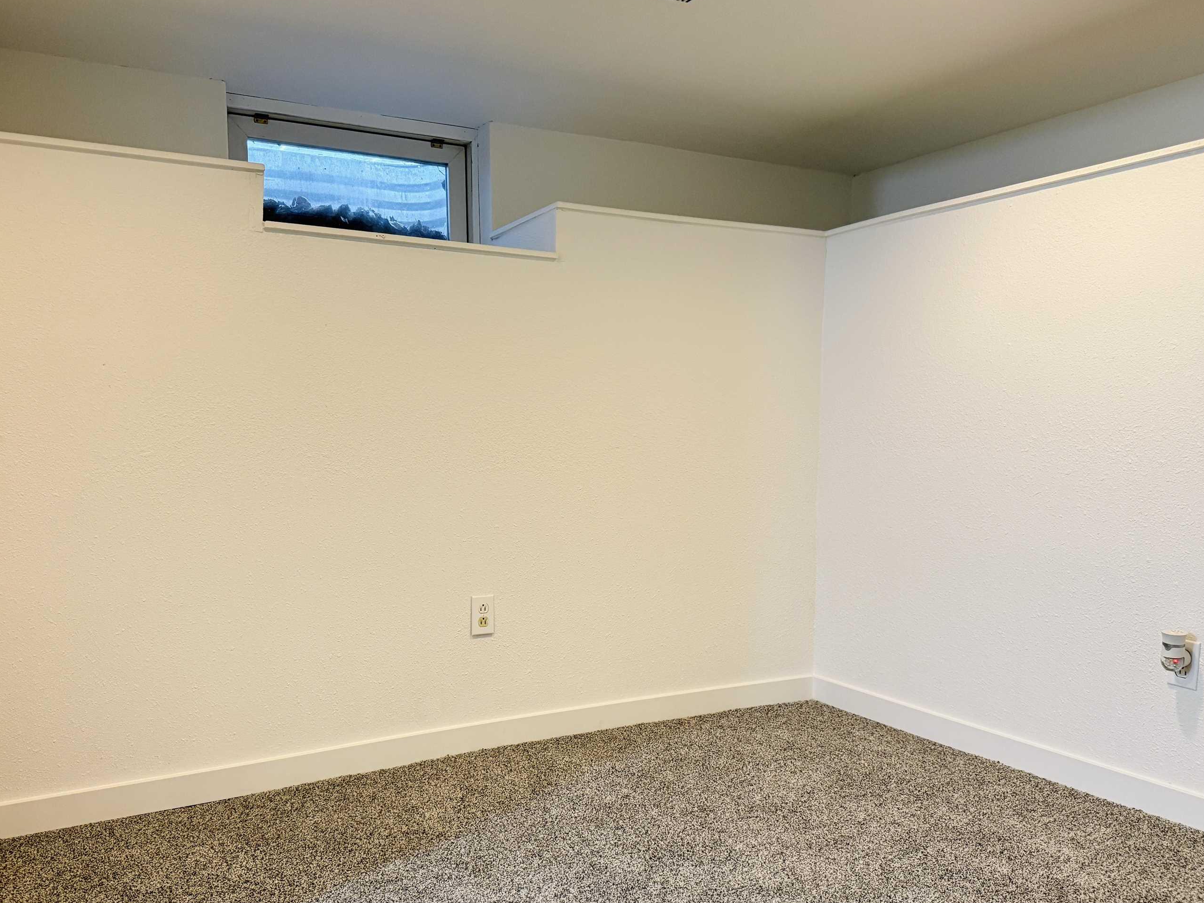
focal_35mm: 29
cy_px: 516
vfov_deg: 48.1
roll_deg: -0.4
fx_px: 1009
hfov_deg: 61.6
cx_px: 559
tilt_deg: -4.4
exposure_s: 1/60
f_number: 1.78
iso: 400
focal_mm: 6.76
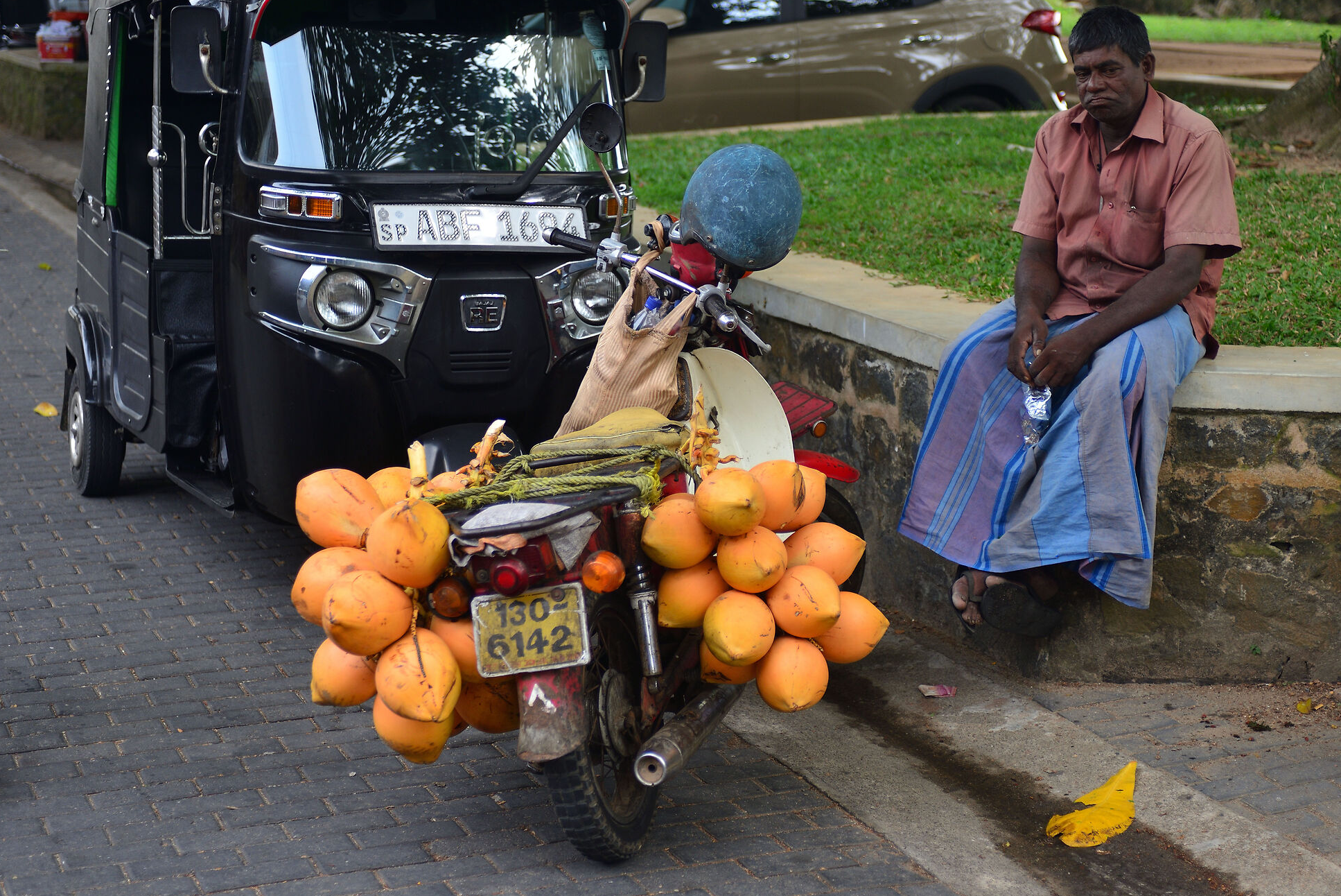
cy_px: 395
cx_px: 783
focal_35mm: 62
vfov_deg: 21.9
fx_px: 2310
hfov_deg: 32.3
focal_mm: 50
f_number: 2.8
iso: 200
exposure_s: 1/250
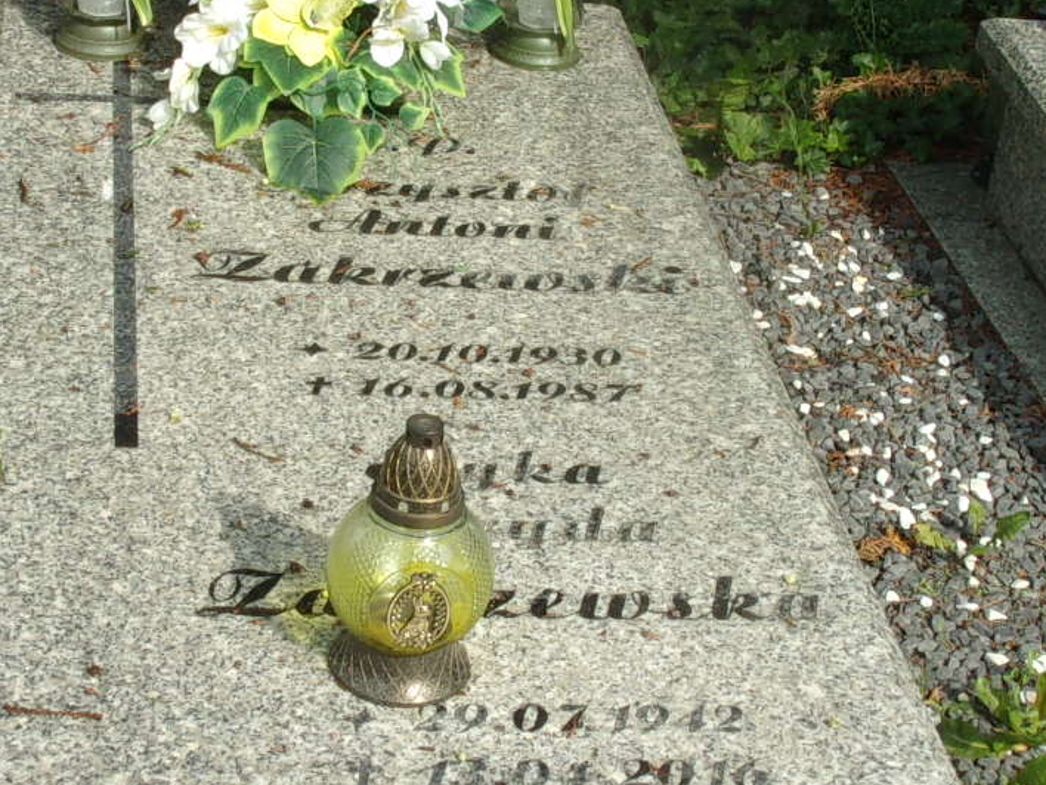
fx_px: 2448
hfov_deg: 24.1
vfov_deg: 18.2
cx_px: 471
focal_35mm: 81
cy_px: 404
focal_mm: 5.1
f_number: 10.8
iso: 80
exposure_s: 1/45
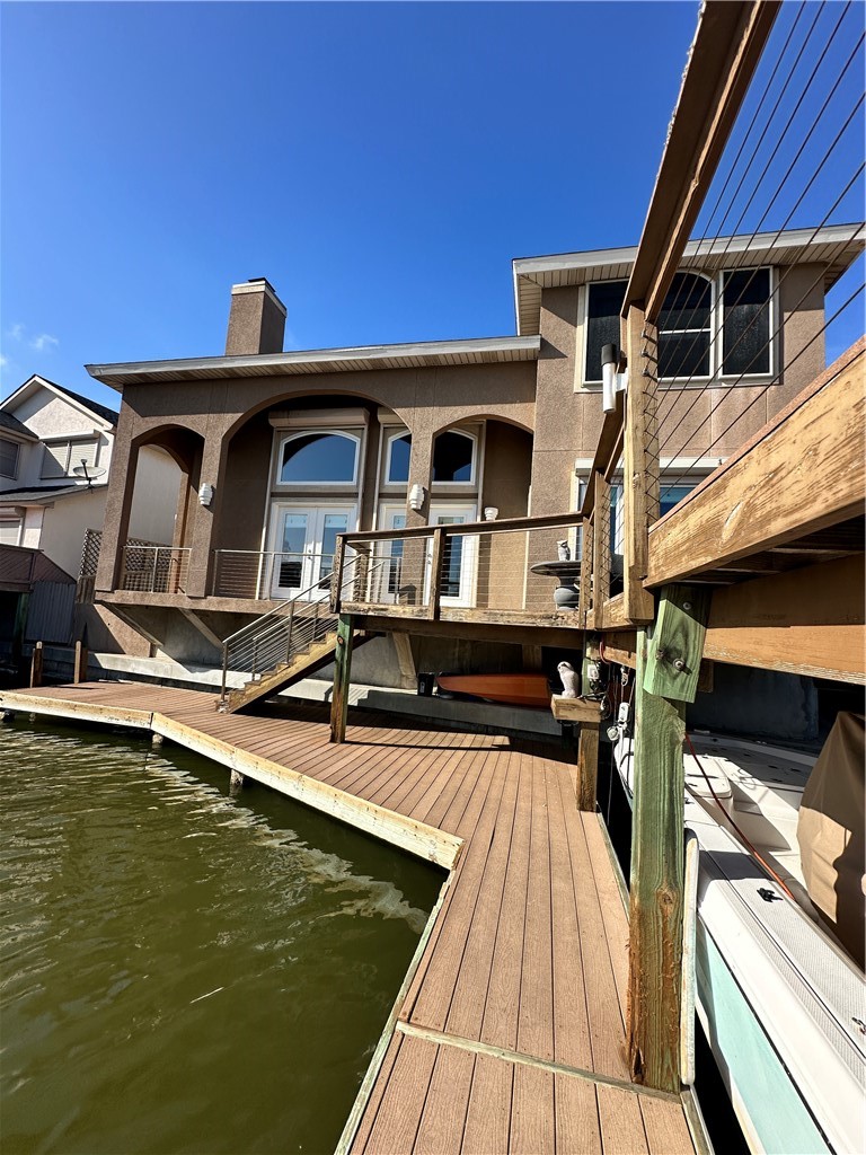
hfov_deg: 85.7
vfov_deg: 102.1
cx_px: 433
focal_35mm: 14
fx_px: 467
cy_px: 578
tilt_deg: +5.9
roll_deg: -4.0
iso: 50
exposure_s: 1/1261
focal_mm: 2.22
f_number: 2.2
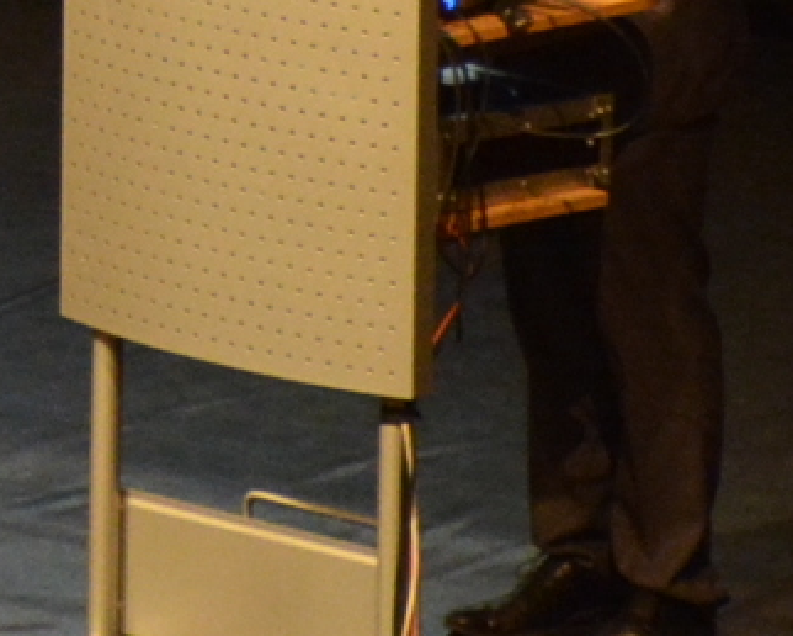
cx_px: -997
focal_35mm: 680
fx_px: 15969
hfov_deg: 2.8
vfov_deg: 2.3
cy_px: -1124
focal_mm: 52
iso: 1400
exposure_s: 1/30
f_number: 4.8
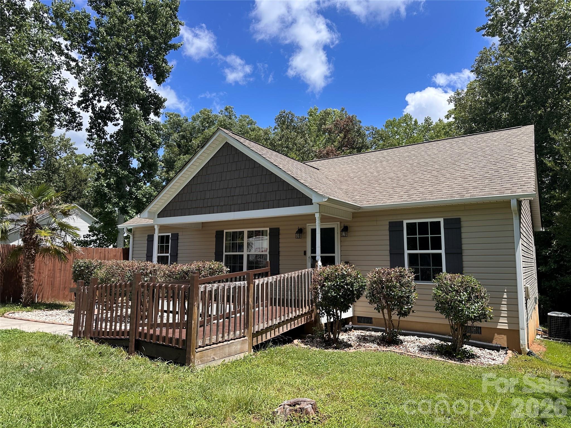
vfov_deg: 56.8
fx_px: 396
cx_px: 286
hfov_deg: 71.6
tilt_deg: +6.4
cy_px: 214
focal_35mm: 24
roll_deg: -0.2
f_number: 1.78
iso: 80
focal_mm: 6.86
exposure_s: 1/1916
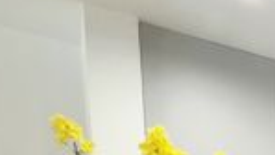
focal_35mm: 67
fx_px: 489
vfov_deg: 13.9
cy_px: 349
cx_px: 566
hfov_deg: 18.4
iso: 200
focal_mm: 2.2
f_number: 2.2
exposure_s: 1/59.2
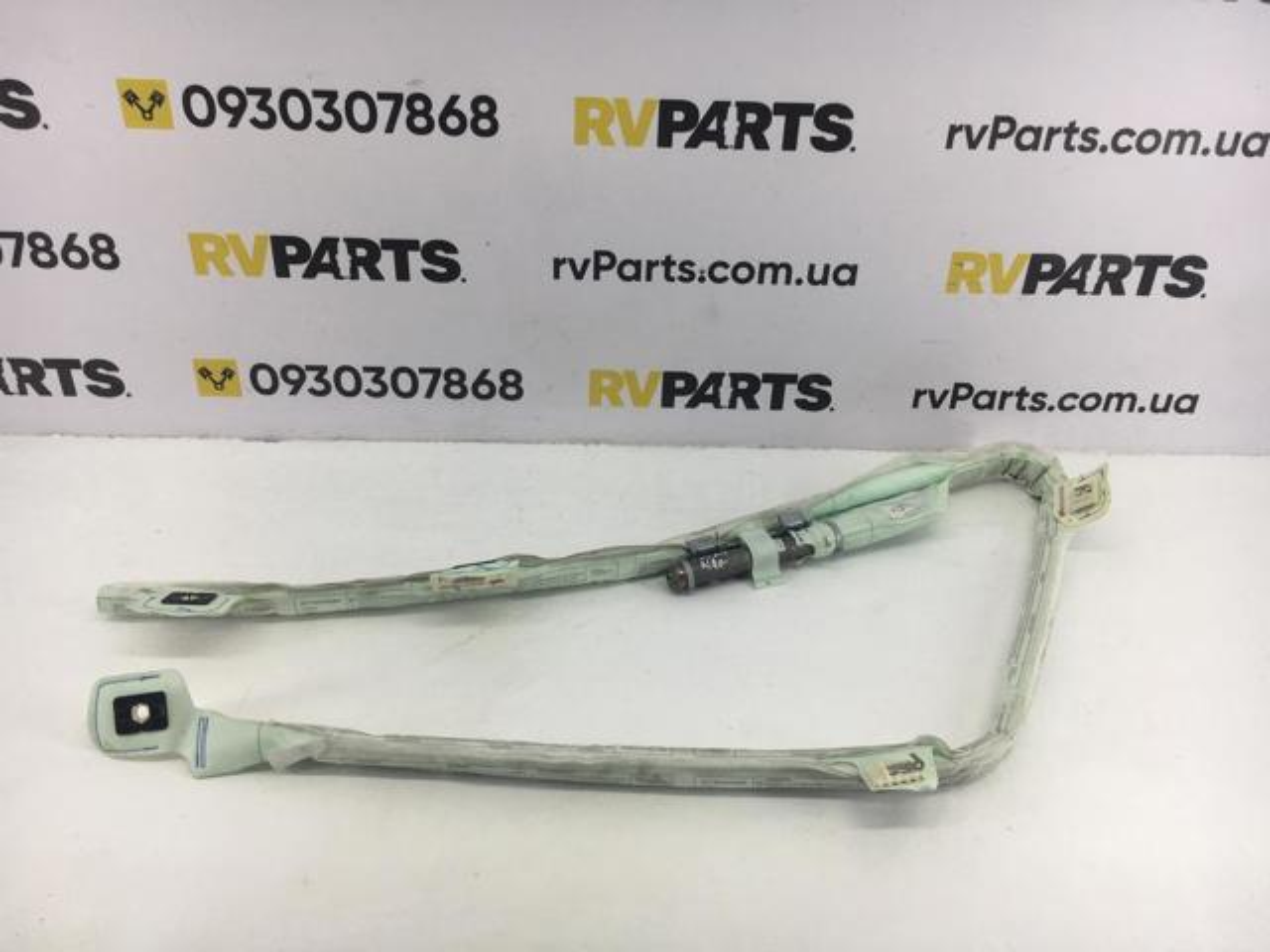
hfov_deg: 61.7
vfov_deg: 48.2
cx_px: 635
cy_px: 476
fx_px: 1064
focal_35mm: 29
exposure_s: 1/100
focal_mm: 4.15
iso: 32
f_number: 2.2
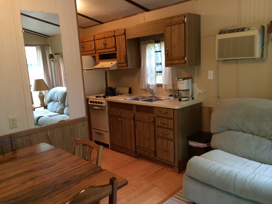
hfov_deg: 60.0
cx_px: 136
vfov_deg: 46.8
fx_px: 236
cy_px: 102
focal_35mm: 30
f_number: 2.2
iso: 125
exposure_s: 1/30
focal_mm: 4.12
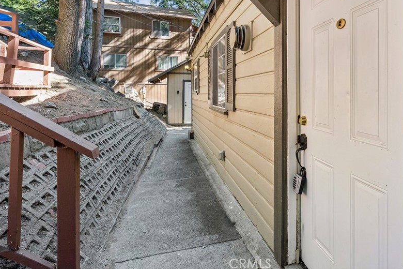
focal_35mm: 21
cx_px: 243
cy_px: 95
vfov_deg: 57.6
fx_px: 239
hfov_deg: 79.2
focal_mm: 16.3
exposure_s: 1/4
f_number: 13
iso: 100
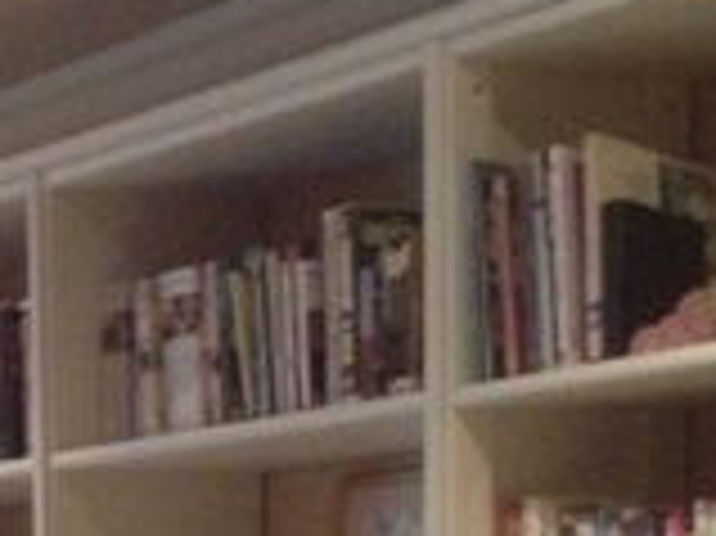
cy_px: 1013
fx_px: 2914
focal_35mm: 141
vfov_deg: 9.9
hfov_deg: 13.8
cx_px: -36
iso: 500
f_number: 2.4
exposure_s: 1/15
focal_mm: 4.28
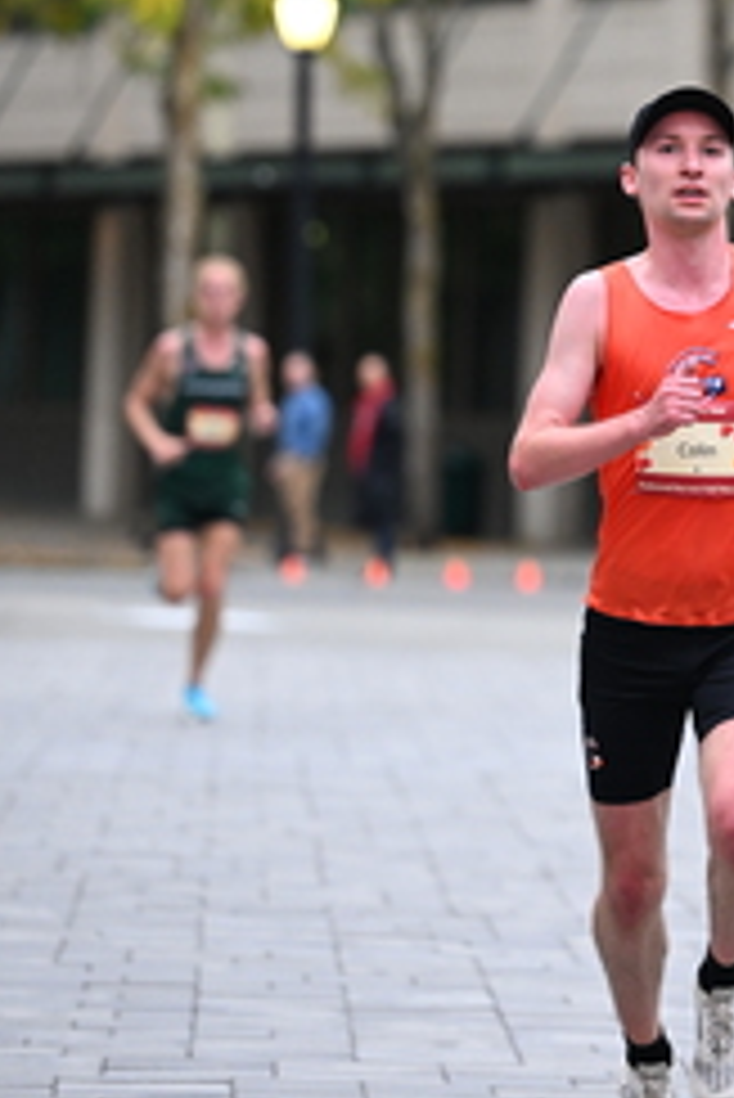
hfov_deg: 4.3
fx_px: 9650
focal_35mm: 316
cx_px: 759
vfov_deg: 6.5
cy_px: 274
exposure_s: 1/1000
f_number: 2.8
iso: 1600
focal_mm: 140
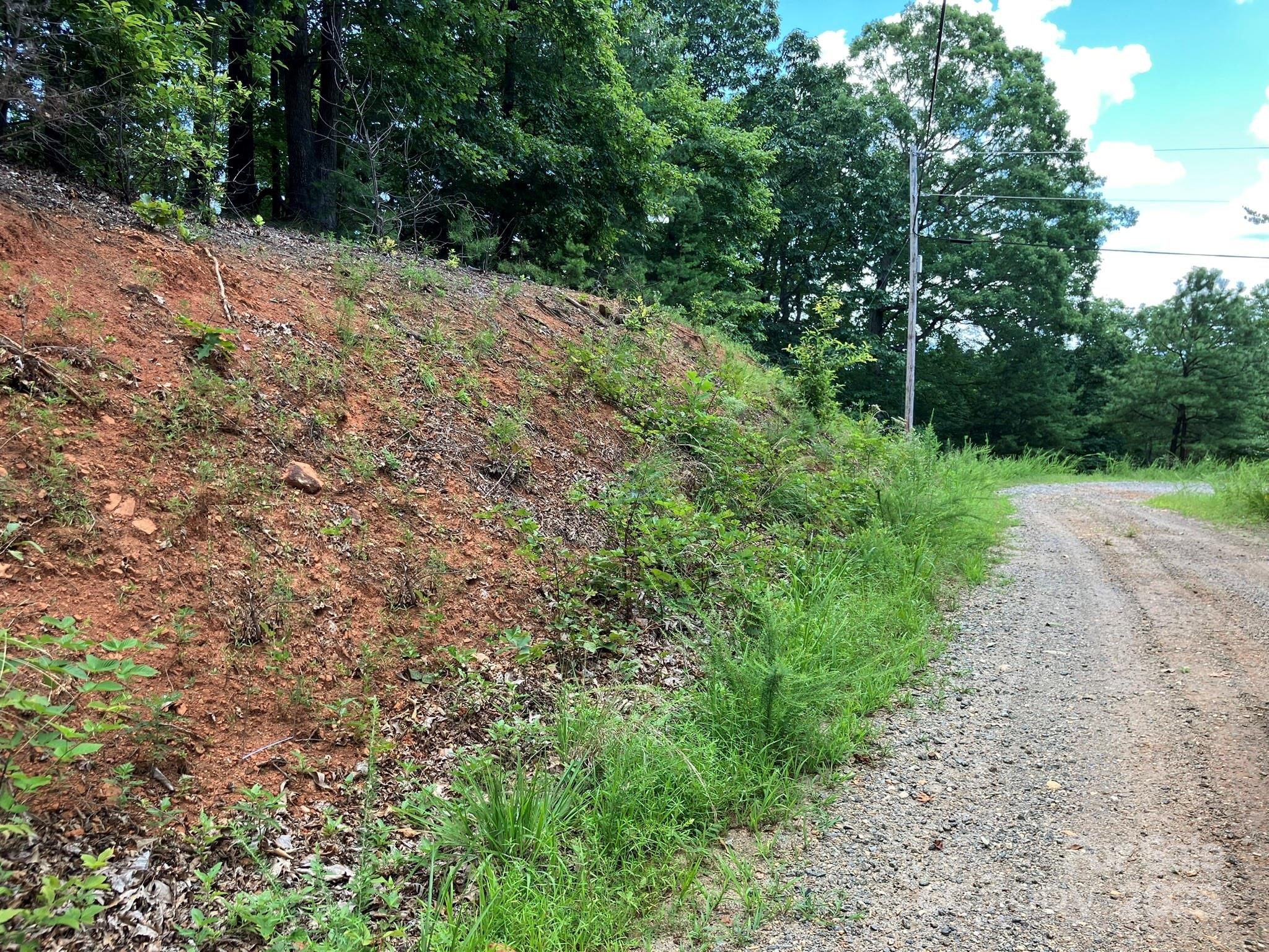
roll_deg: -0.5
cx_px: 634
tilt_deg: -4.6
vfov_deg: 49.7
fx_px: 1026
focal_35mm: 28
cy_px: 476
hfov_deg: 63.4
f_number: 1.8
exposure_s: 1/156
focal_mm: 3.99
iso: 25
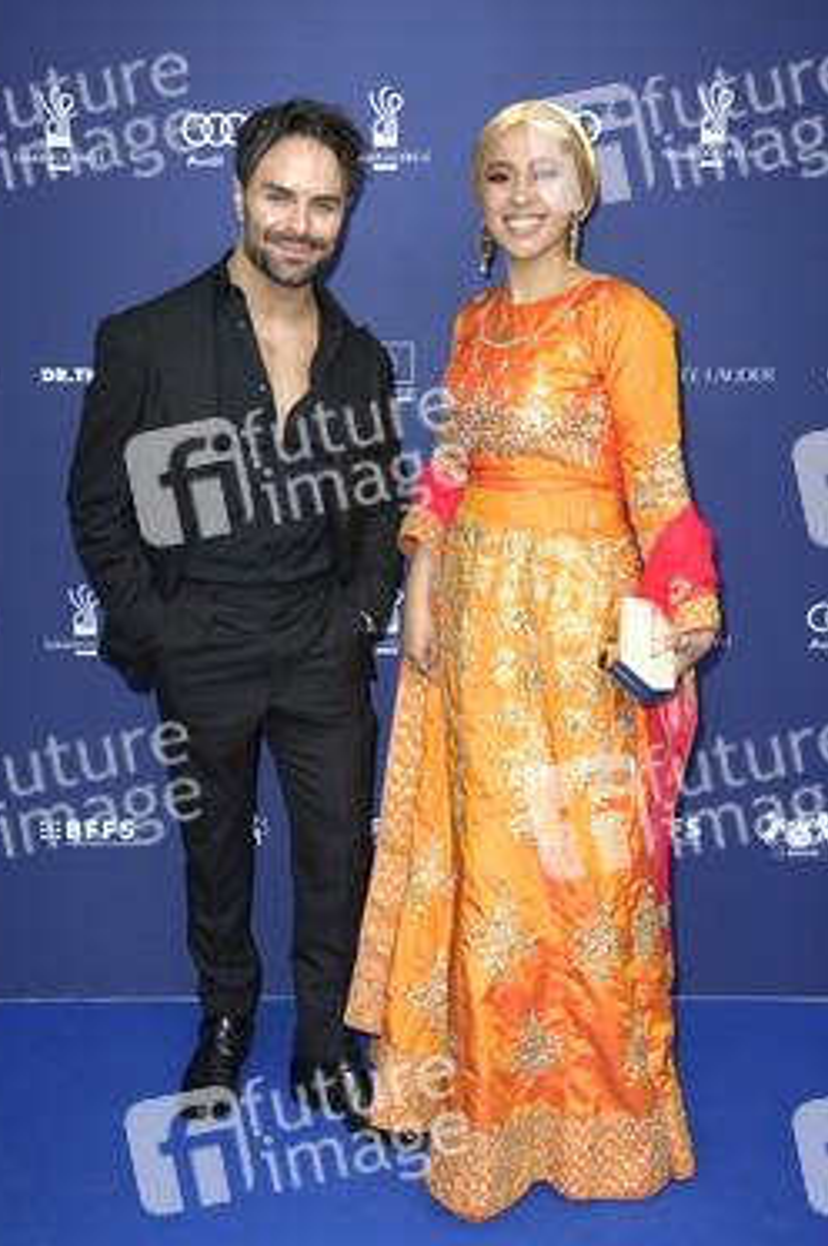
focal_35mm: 45
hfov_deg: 29.8
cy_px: 635
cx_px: 394
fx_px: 1555
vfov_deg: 43.6
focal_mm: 42
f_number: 7.1
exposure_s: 1/200
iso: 640
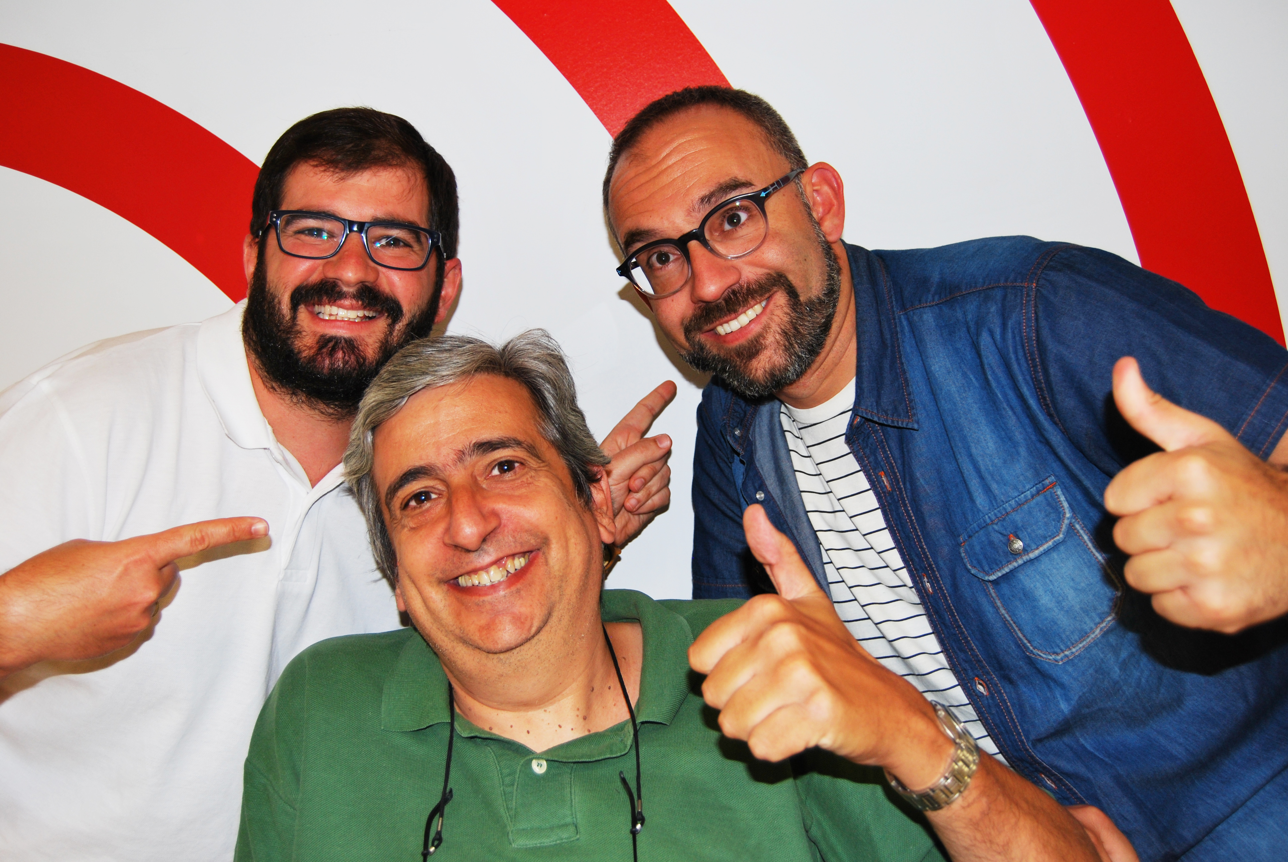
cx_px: 644
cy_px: 431
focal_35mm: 36
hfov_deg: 53.1
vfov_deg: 37.0
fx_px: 1290
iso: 200
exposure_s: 1/60
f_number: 4
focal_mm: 24
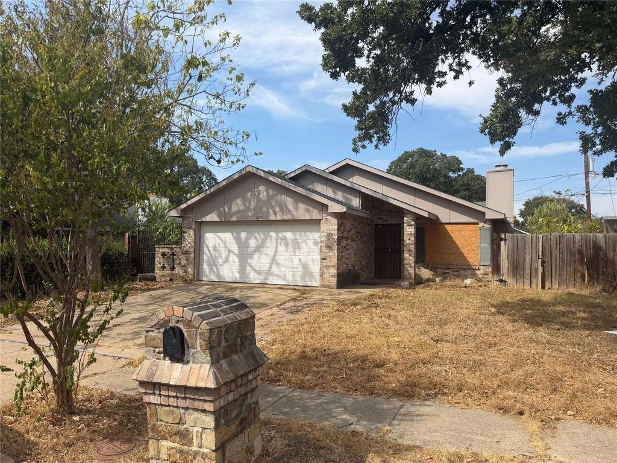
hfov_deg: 71.6
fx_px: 428
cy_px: 232
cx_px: 308
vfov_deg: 56.8
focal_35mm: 24
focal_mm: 6.76
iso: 80
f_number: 1.78
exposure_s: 1/4405
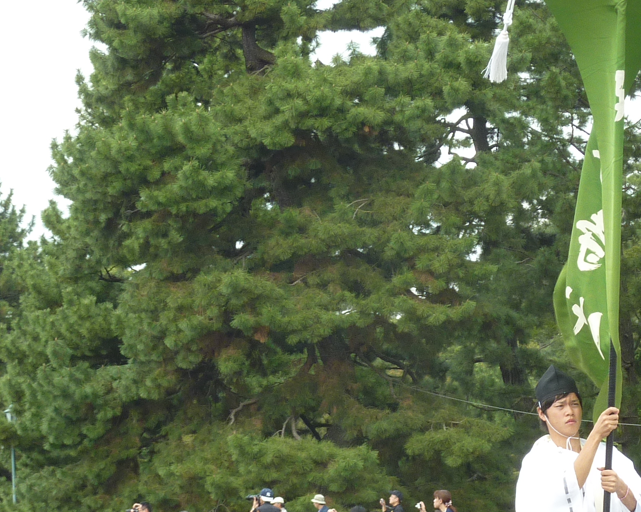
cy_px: 299
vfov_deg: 9.3
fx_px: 3168
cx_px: 393
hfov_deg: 11.5
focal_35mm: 167
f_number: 4.1
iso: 80
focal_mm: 11.9
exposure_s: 1/125
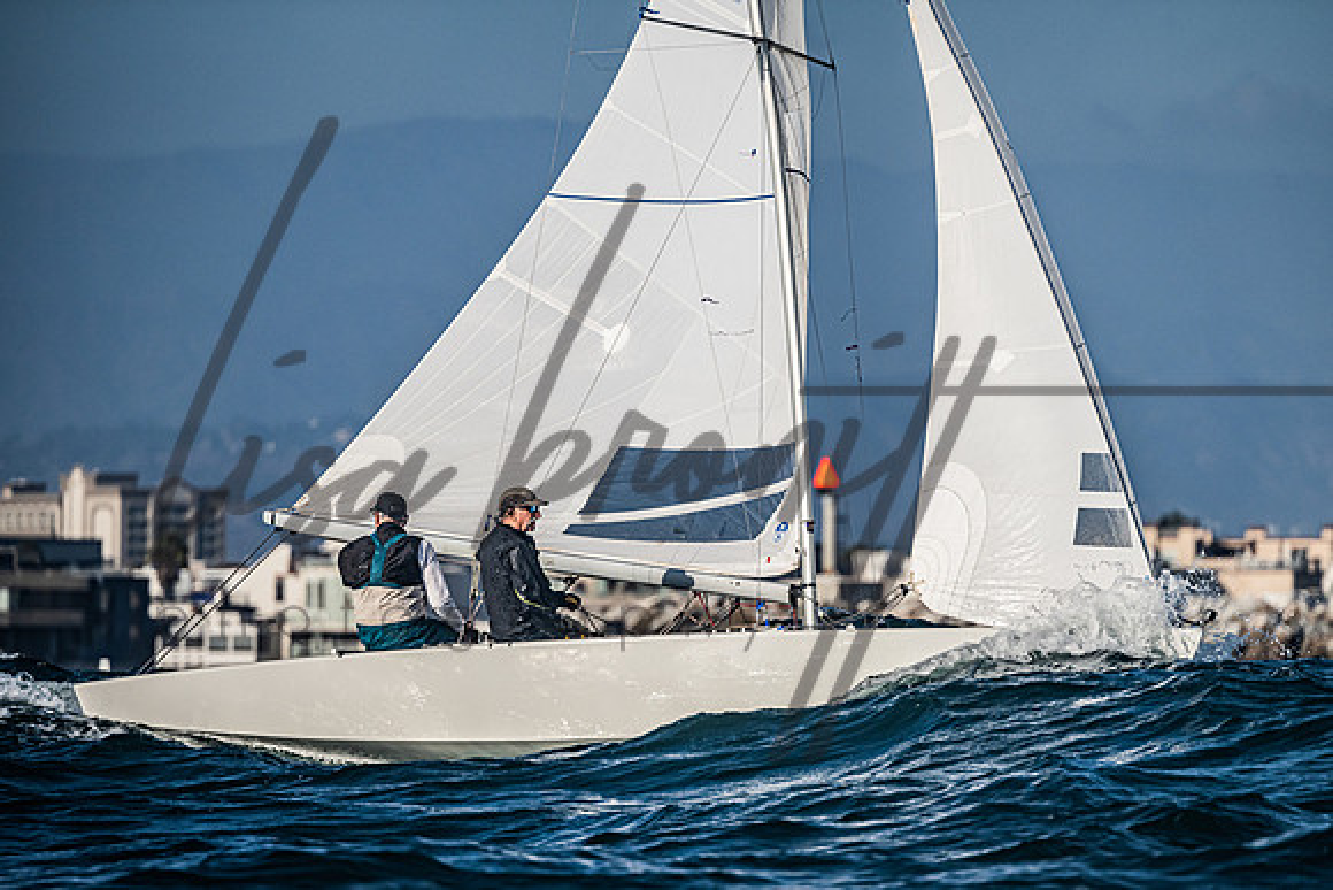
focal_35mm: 458
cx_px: 753
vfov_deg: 3.0
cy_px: 510
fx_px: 16962
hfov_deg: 4.5
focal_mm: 400
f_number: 5.6
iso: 400
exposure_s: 1/5000
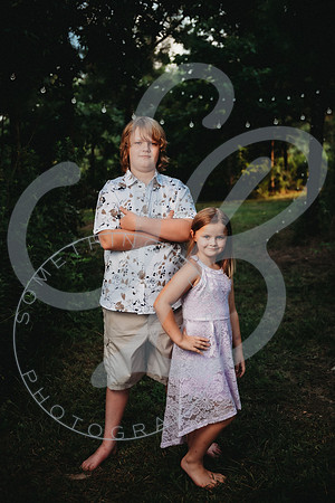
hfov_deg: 30.5
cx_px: 168
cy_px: 252
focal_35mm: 44
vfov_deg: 44.5
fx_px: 614
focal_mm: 44
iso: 100
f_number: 2.8
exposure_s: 1/320
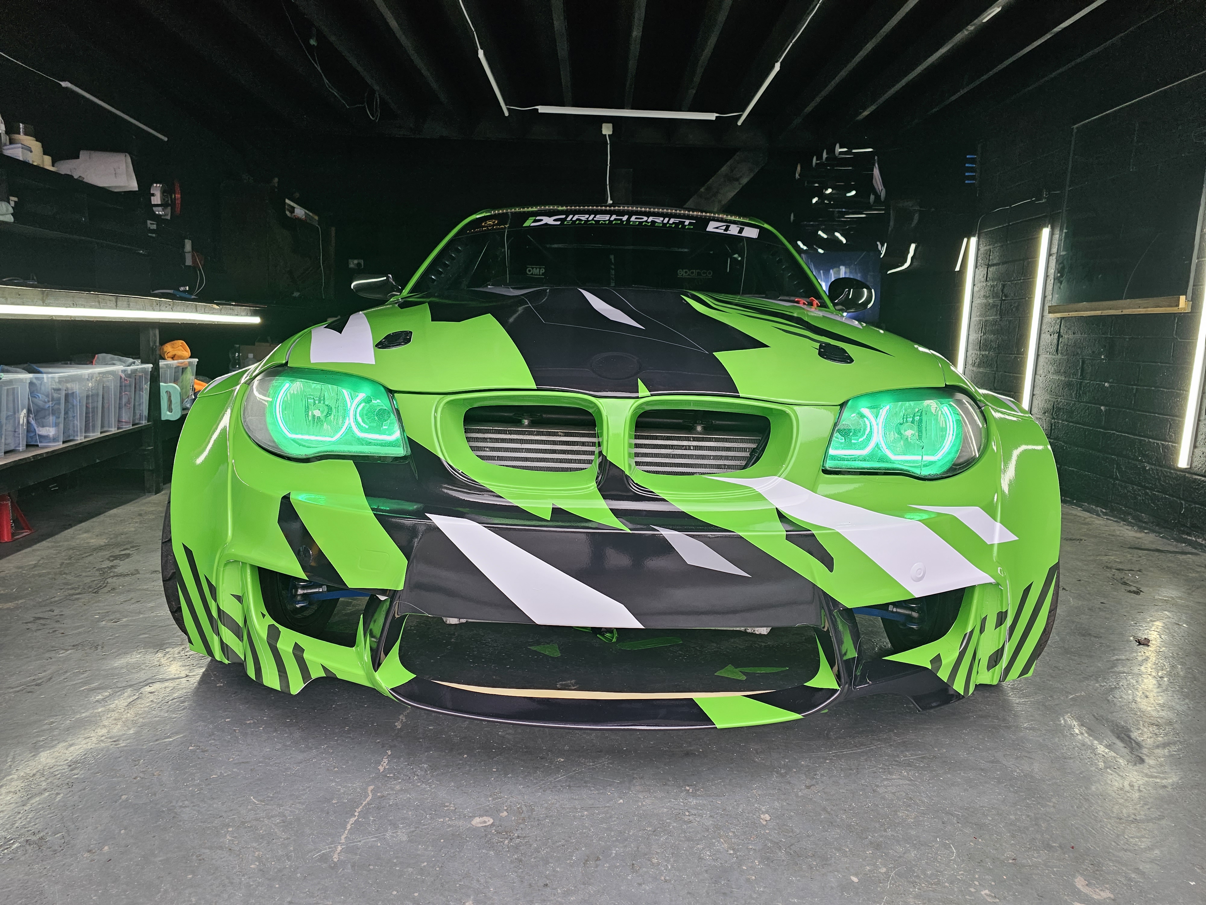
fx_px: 801
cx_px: 603
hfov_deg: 73.9
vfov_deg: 58.9
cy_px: 452
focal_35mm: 23
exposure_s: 1/100
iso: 100
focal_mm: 6.3
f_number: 1.7
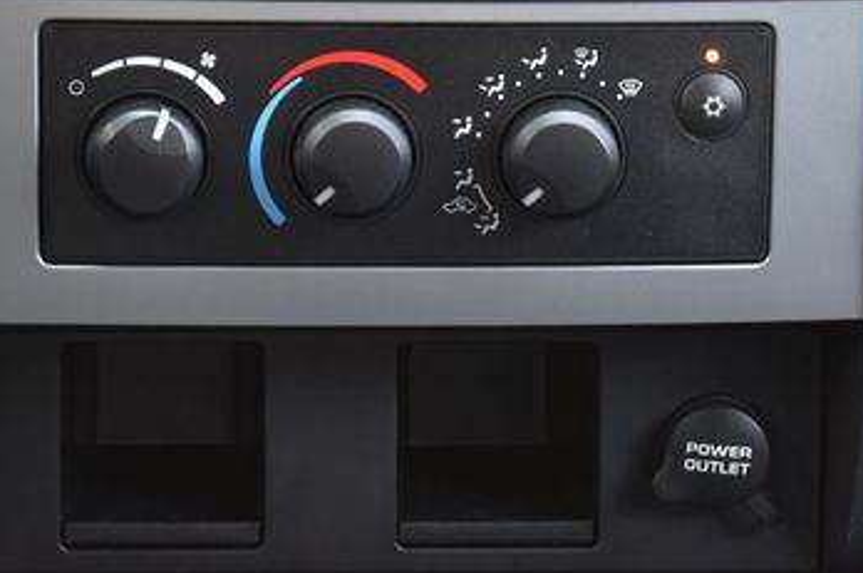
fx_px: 3637
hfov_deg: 13.5
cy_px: 109
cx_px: 414
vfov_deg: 9.0
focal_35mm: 152
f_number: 6.3
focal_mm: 55
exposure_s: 1/15
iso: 400
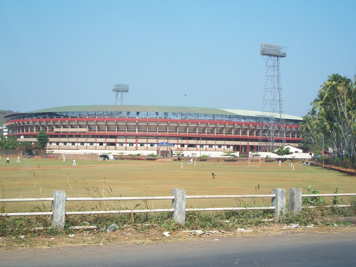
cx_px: 177
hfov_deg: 31.2
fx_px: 638
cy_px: 136
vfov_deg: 23.7
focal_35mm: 62
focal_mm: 12.6
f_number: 3.2
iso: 64
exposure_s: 1/500
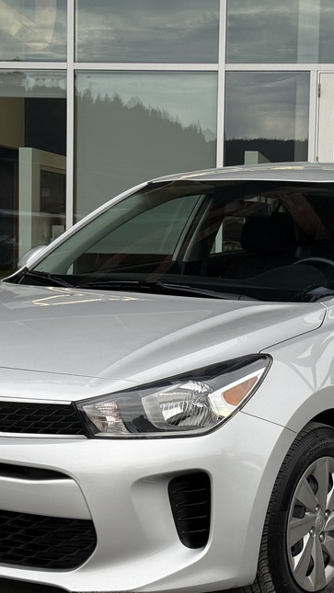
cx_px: 202
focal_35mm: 83
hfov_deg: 14.6
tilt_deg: -4.1
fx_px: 1306
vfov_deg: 25.6
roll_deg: -1.1
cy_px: 336
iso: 64
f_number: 1.78
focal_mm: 6.76
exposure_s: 1/652
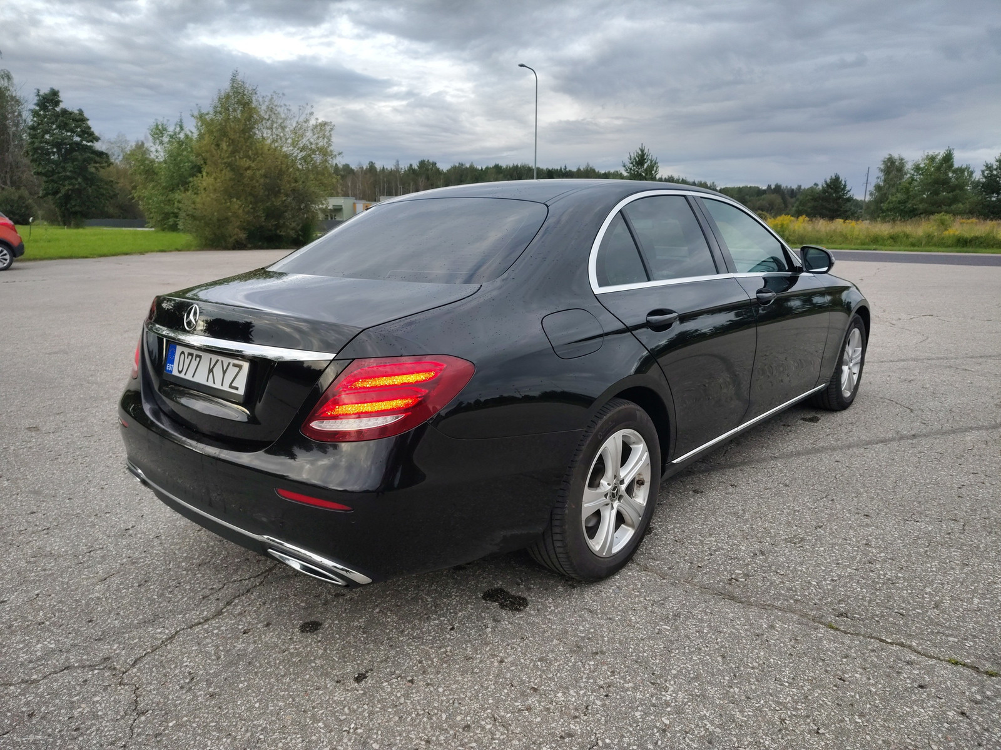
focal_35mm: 24
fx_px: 694
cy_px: 375
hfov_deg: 71.6
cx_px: 500
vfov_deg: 56.8
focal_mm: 5.56
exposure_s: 1/199
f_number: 1.8
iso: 100
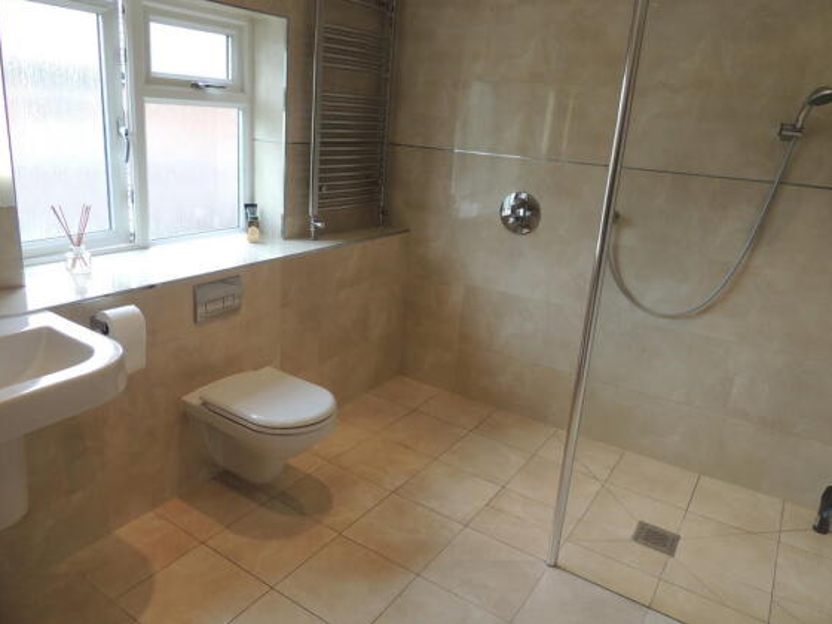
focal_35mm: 25
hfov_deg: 69.4
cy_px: 301
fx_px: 601
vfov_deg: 54.9
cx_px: 406
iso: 100
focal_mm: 4.3
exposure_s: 1/60
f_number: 3
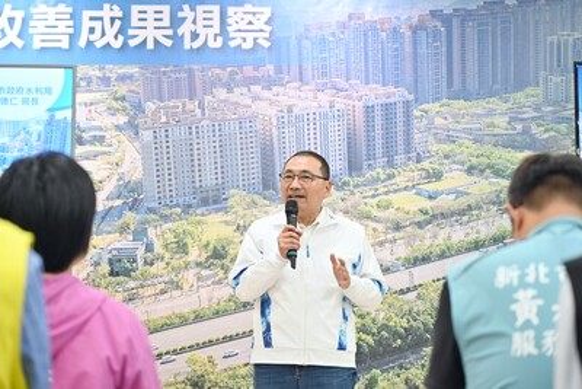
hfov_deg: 24.2
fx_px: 1358
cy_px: 194
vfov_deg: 16.3
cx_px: 291
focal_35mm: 84
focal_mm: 84
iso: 1000
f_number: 4
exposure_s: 1/125
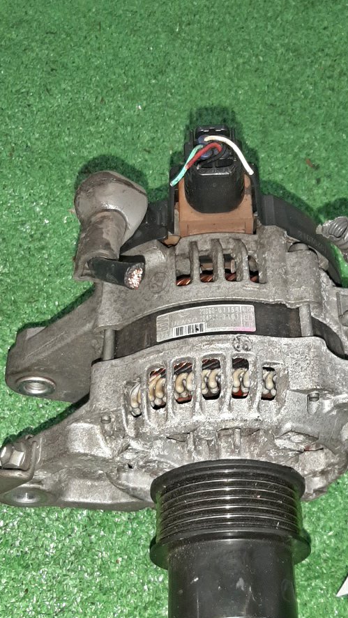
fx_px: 755
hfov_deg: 25.9
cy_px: 368
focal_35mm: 46
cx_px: 209
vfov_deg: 44.4
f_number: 1.7
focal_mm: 3.93
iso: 202
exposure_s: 1/25
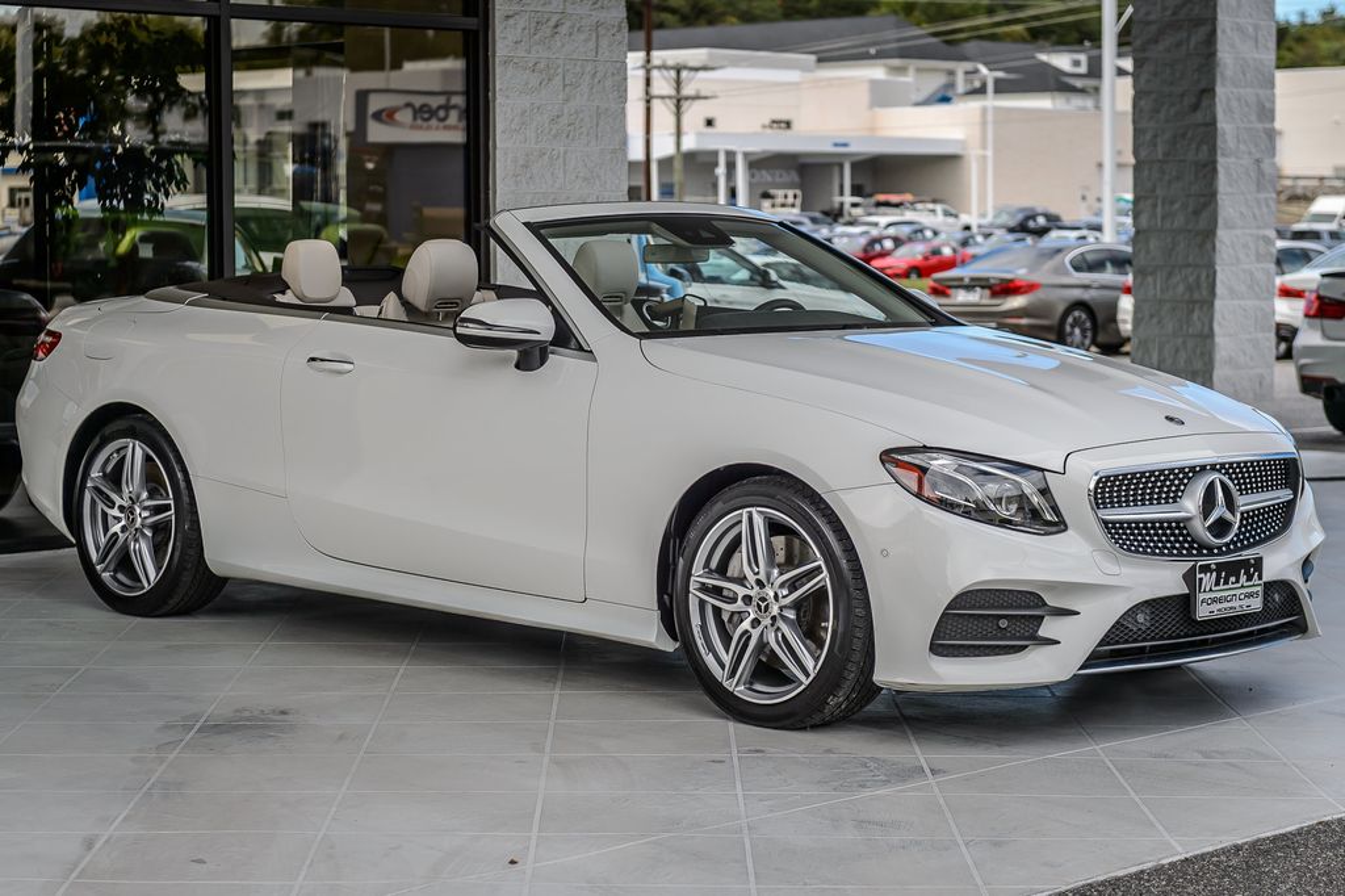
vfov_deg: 16.4
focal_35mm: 83
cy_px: 424
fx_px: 3108
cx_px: 666
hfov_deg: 24.4
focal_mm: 70
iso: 100
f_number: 4
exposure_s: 1/1000
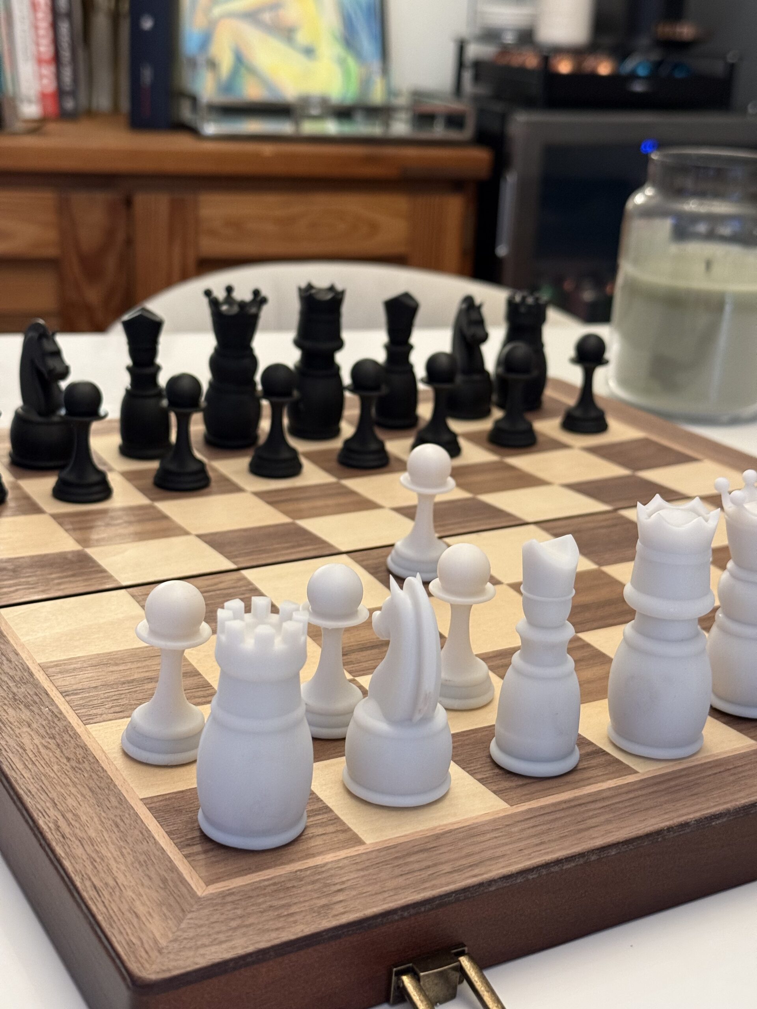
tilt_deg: -19.0
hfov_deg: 30.3
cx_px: 378
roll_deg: -4.0
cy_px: 504
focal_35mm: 48
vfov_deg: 39.7
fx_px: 1400
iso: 200
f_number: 1.78
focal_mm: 6.76
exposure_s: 1/58
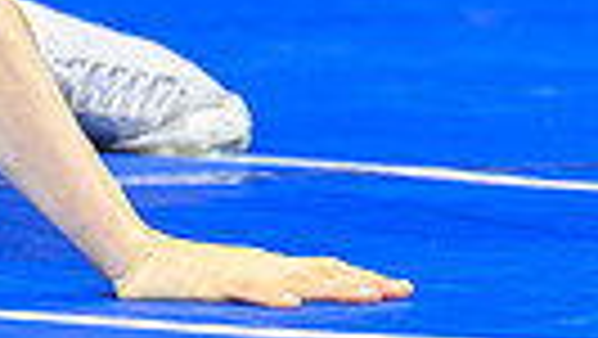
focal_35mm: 674
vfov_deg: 1.8
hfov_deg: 3.2
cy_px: -24
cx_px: -554
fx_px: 10694
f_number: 2.8
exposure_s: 1/800
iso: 3200
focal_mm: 105
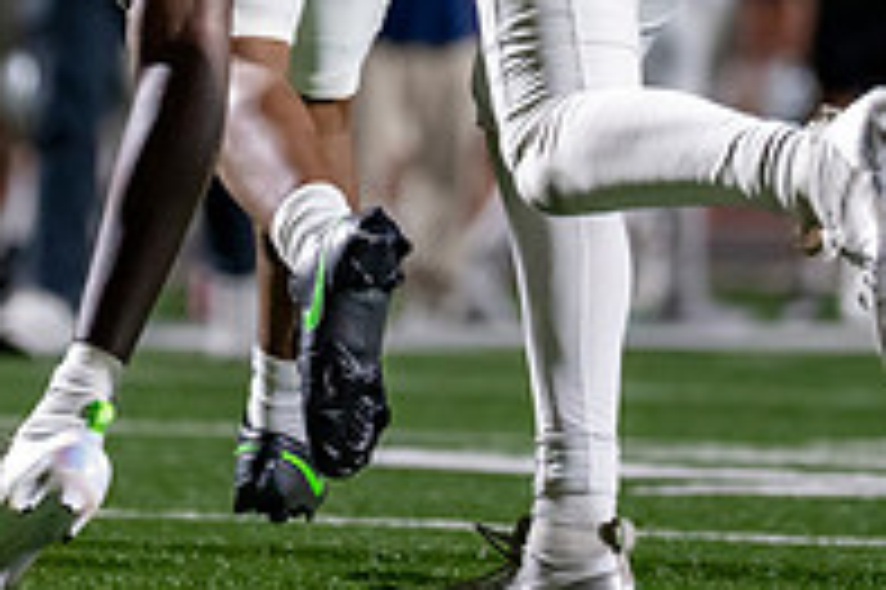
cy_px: -286
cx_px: 314
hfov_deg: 3.3
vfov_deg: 2.2
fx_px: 15295
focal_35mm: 622
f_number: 2.8
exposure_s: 1/1250
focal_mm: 180
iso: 3200
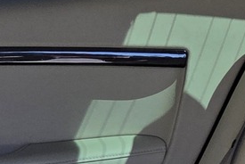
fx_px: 947
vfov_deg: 9.4
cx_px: 264
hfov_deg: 14.4
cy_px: 294
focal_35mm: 139
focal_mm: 5.4
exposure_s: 1/2116
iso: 80
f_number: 1.8
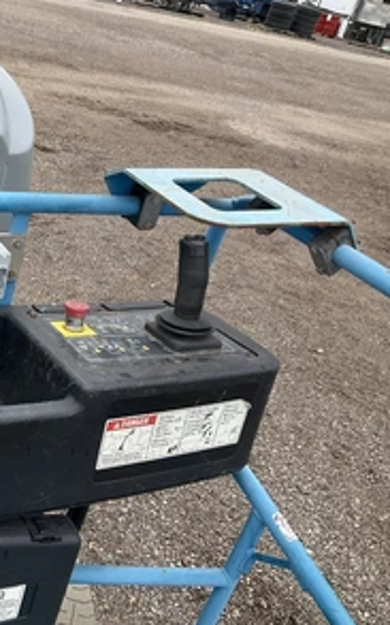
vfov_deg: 47.2
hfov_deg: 28.6
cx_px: 0
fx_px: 715
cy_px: 316
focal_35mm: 42
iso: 25
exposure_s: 1/534
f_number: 1.8
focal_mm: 3
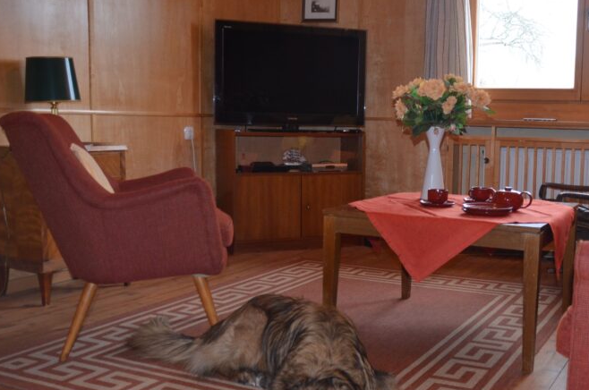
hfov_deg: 45.8
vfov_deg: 31.6
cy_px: 242
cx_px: 391
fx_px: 686
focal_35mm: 42
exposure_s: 1/60
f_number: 3.5
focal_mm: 18
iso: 560
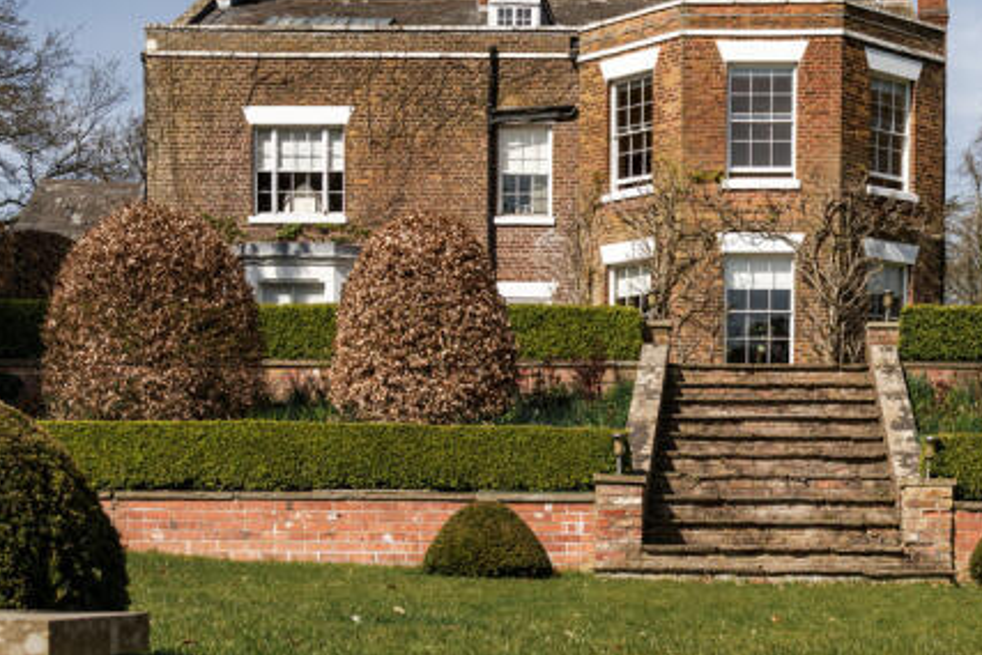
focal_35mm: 72
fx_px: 1965
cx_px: 736
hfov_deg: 27.7
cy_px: 265
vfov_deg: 18.9
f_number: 8
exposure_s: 1/500
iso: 160
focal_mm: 30
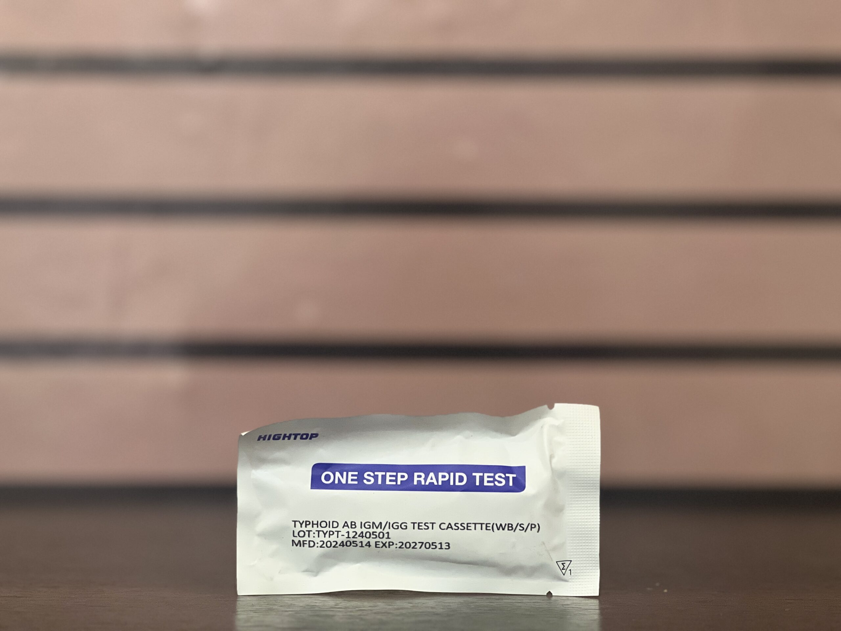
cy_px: 316
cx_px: 420
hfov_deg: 25.3
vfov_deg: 19.1
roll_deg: -0.2
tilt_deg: +1.1
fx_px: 1871
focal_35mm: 77
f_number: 2.8
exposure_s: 1/25
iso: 320
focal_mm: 9
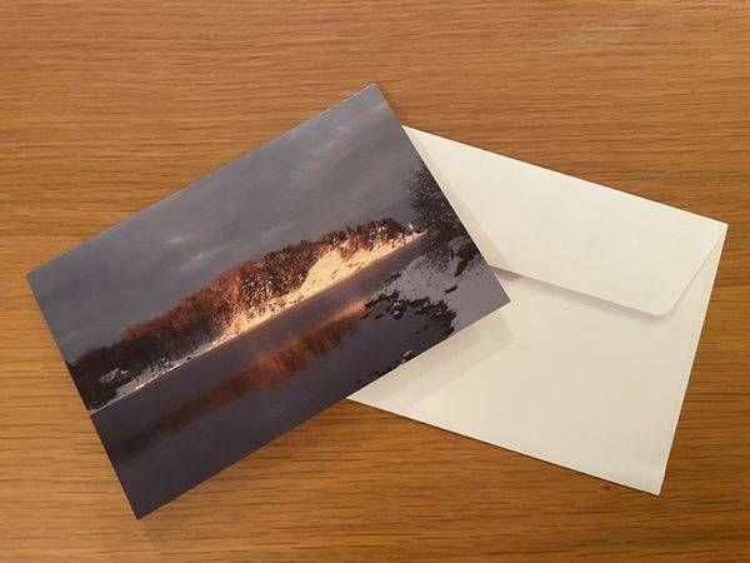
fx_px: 563
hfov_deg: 67.3
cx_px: 375
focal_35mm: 26
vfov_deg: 53.1
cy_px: 282
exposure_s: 1/60
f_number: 1.6
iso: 500
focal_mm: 4.2
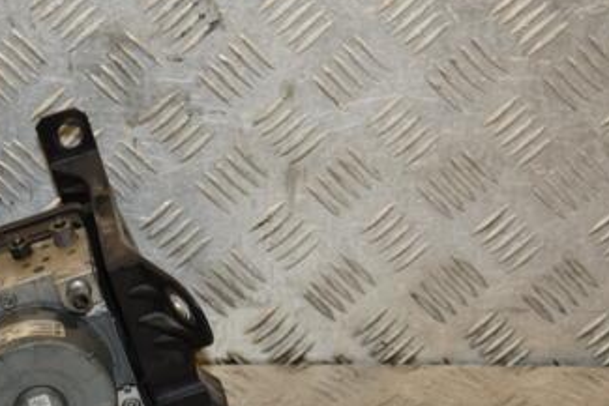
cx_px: 86
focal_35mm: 133
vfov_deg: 10.3
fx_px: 2251
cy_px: 262
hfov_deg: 15.3
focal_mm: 48
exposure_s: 1/200
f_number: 5.6
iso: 800
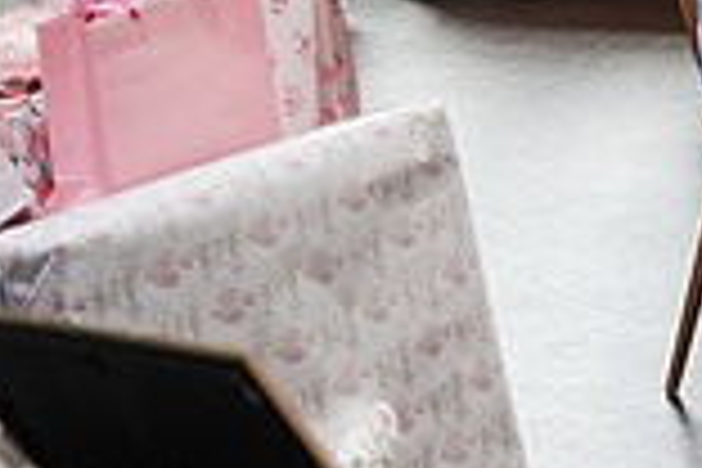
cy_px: -227
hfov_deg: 14.3
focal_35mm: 130
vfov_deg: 10.2
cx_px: 1174
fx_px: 2535
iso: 800
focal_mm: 35
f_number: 4
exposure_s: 1/250
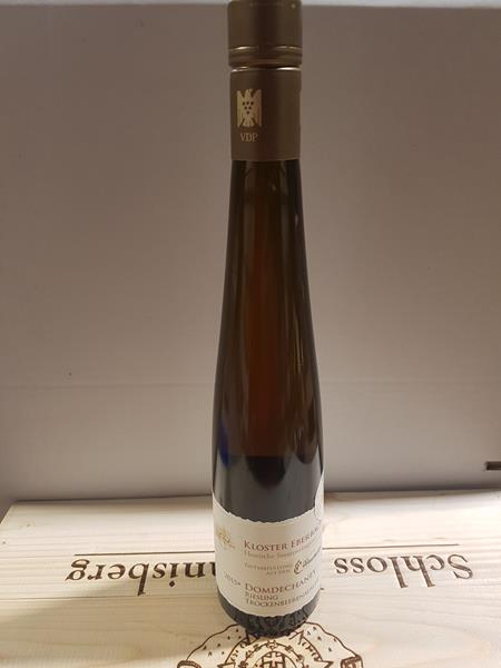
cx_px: 250
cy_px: 334
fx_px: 502
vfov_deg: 67.3
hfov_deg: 53.1
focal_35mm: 26
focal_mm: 4.2
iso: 160
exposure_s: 1/50
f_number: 1.7
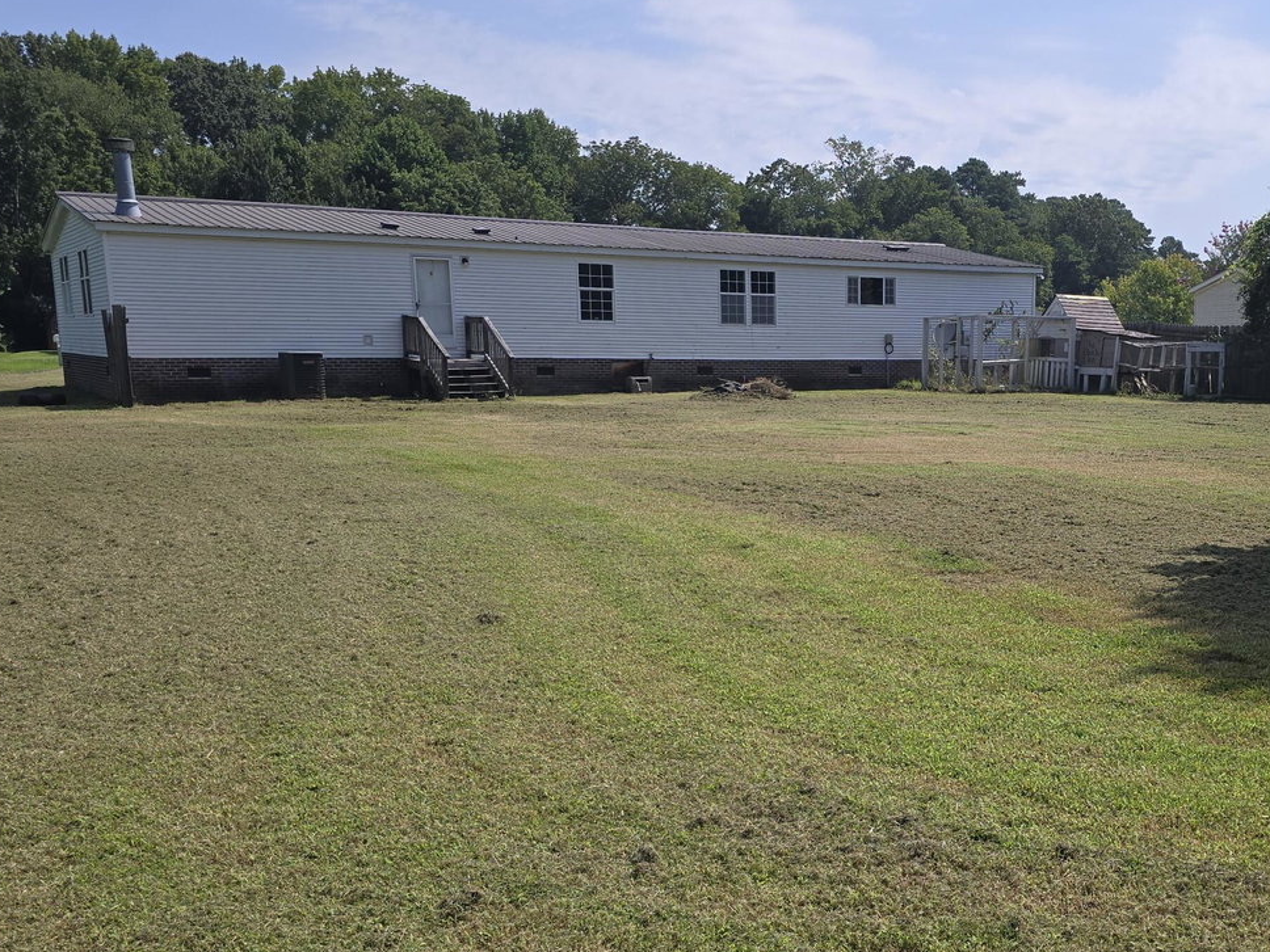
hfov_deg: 47.9
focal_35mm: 38
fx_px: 1394
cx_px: 883
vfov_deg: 37.4
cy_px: 611
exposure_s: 1/1019
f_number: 1.7
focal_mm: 6.3
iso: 12
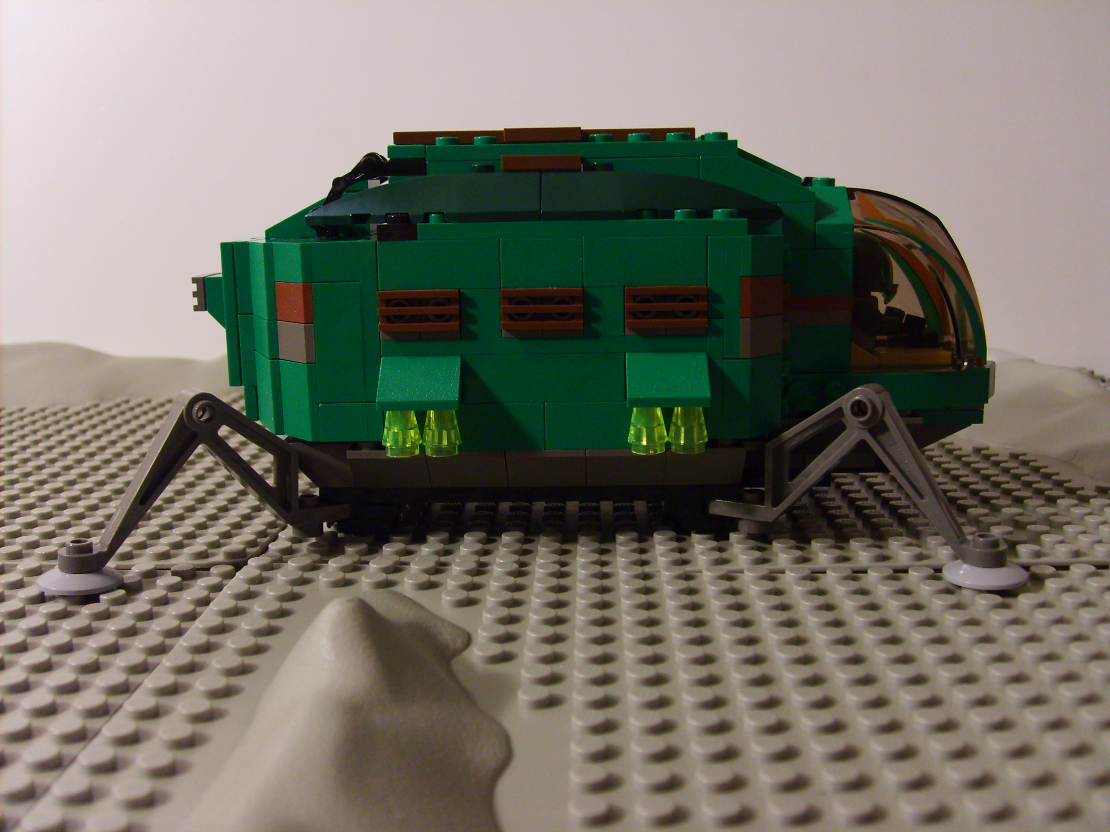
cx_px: 555
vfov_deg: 40.7
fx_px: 1122
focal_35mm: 35
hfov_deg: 52.6
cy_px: 416
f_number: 2.8
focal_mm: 5.8
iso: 140
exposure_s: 1/20
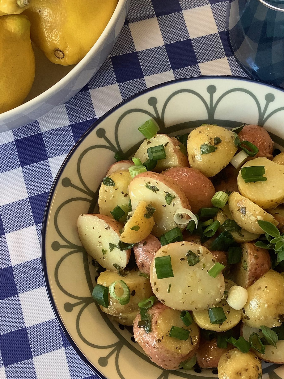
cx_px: 186
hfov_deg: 32.6
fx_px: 481
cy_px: 234
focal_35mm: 44
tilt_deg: -81.3
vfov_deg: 42.7
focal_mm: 3.3
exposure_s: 1/60
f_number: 2.4
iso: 80
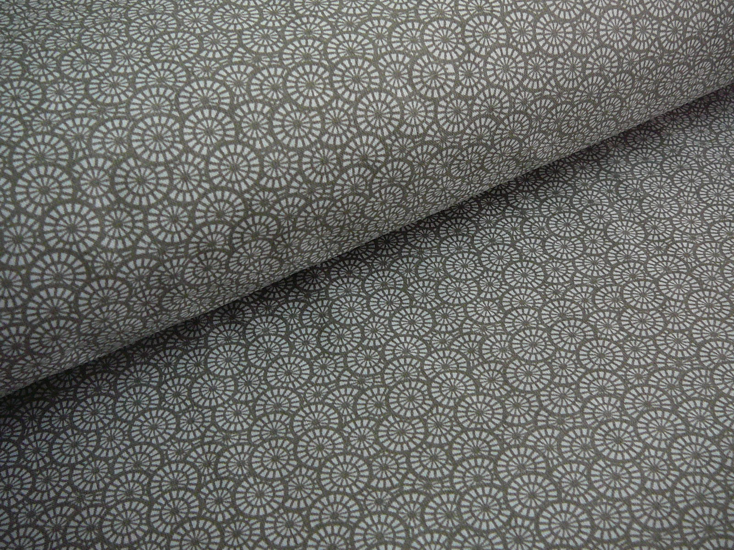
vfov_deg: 40.7
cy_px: 275
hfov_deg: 52.6
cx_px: 367
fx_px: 742
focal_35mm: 35
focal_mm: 5.2
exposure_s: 1/40
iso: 200
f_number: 2.8
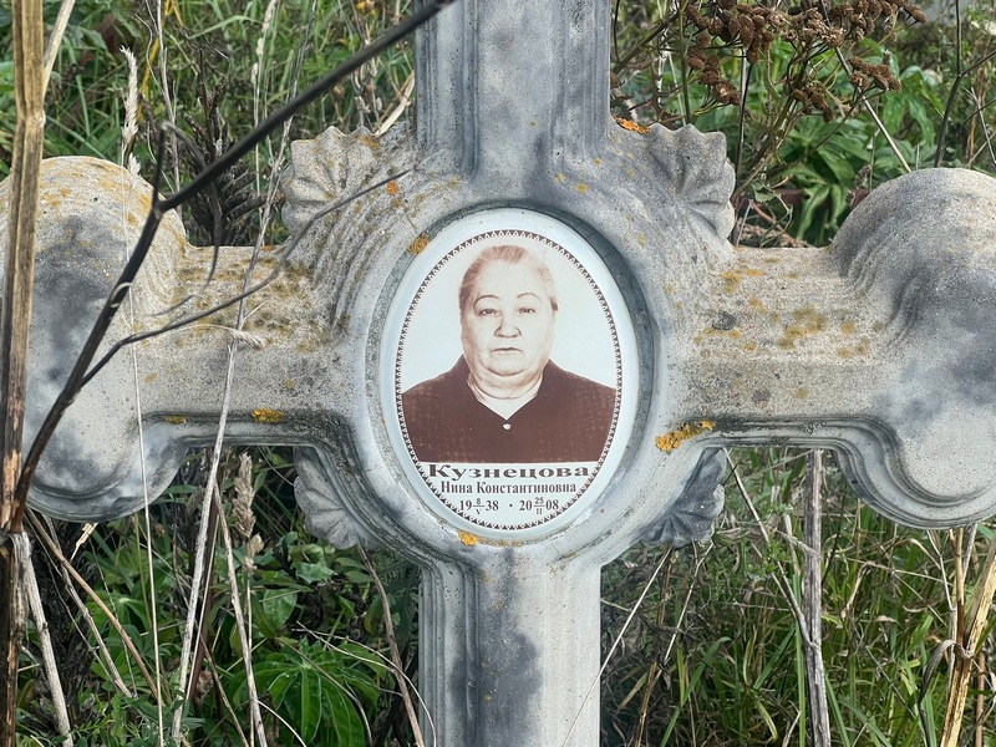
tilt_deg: -21.9
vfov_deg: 19.1
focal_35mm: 77
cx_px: 498
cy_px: 374
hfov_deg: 25.3
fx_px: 2216
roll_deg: -1.4
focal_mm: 9
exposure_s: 1/315
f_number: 2.8
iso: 25
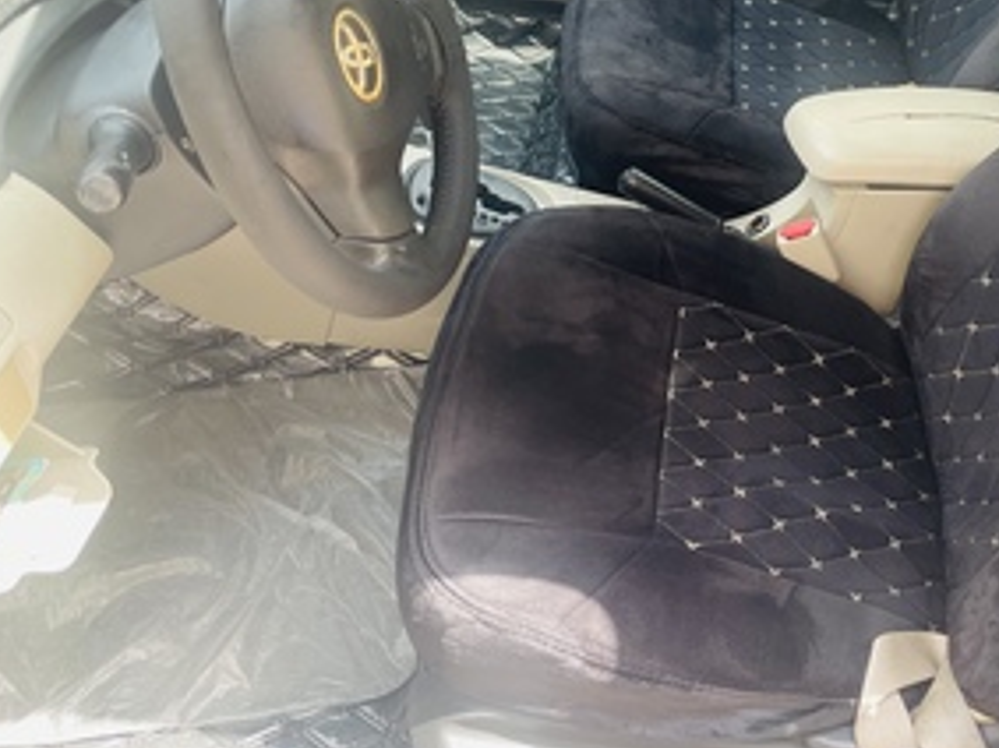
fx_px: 1212
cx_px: 701
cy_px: 249
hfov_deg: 43.9
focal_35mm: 42
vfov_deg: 34.0
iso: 50
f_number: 1.6
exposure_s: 1/121
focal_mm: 4.2
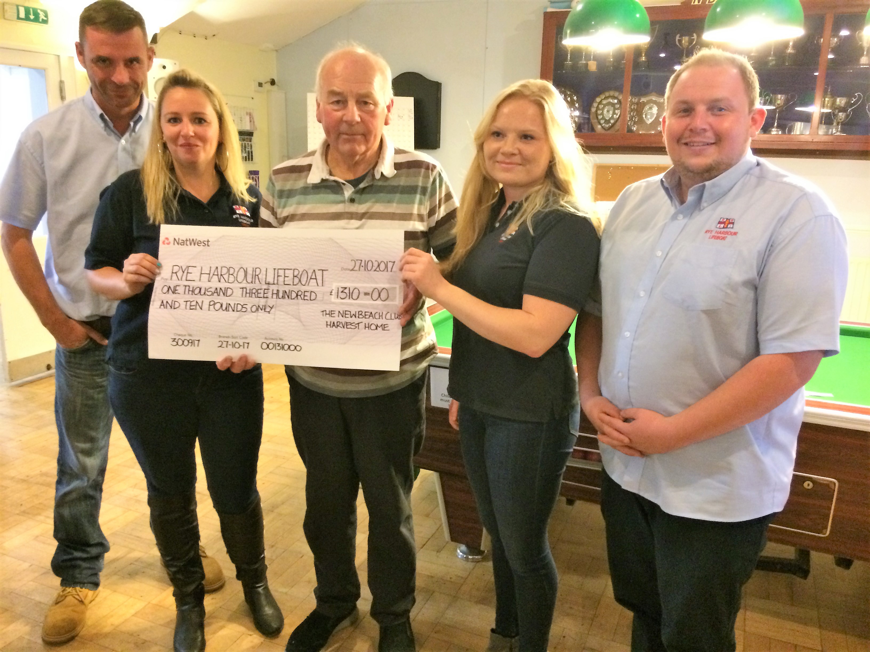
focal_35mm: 29
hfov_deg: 61.7
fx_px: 729
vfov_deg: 48.2
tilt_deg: -14.9
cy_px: 326
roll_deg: -1.5
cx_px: 435
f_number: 2.2
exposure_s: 1/17
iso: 400
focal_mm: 4.15
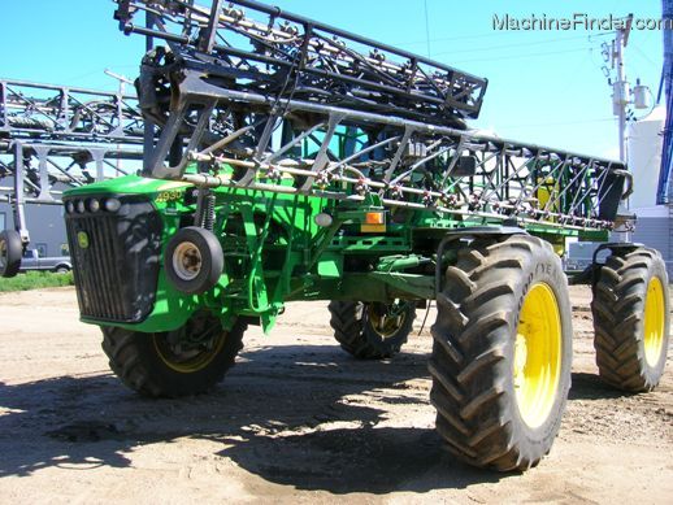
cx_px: 336
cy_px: 252
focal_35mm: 34
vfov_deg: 41.8
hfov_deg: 53.9
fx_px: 661
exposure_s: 1/144
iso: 50
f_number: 4.9
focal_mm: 5.7
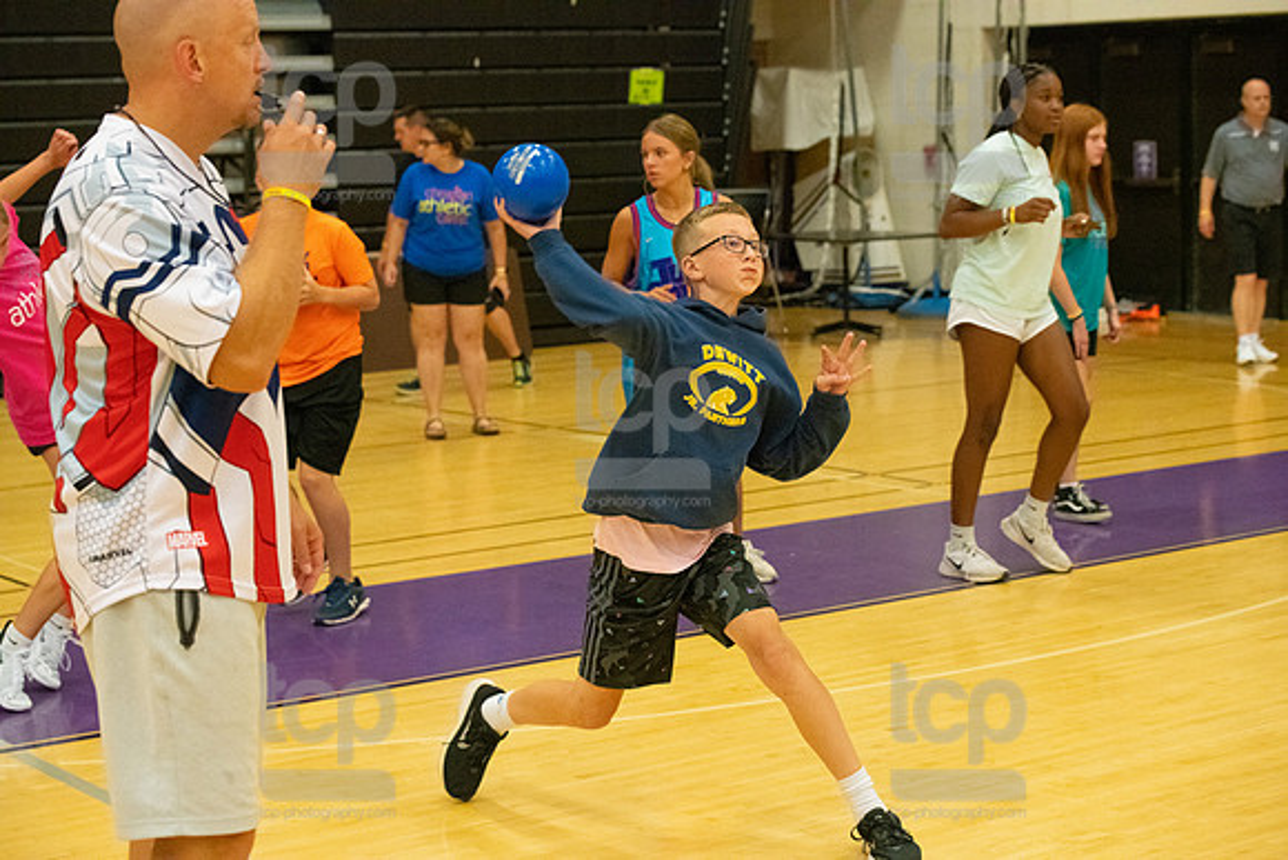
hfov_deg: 28.8
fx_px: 2505
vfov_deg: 19.5
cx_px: 644
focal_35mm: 70
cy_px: 430
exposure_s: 1/800
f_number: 4.5
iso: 6400
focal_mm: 70
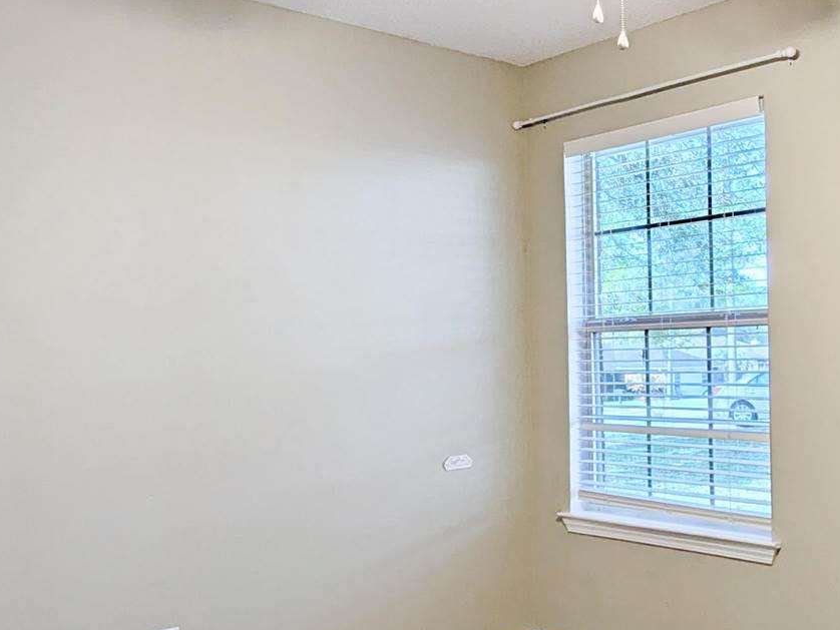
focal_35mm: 39
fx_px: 947
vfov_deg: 36.7
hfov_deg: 47.8
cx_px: 463
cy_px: 367
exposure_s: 1/60
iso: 55
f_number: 2.2
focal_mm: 2.35
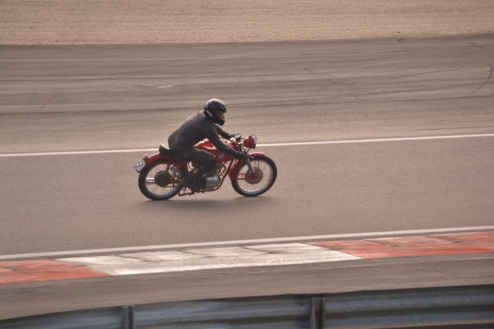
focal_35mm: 270
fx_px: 3705
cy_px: 164
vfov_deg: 5.1
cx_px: 247
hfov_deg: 7.6
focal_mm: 180
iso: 200
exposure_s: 1/640
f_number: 5
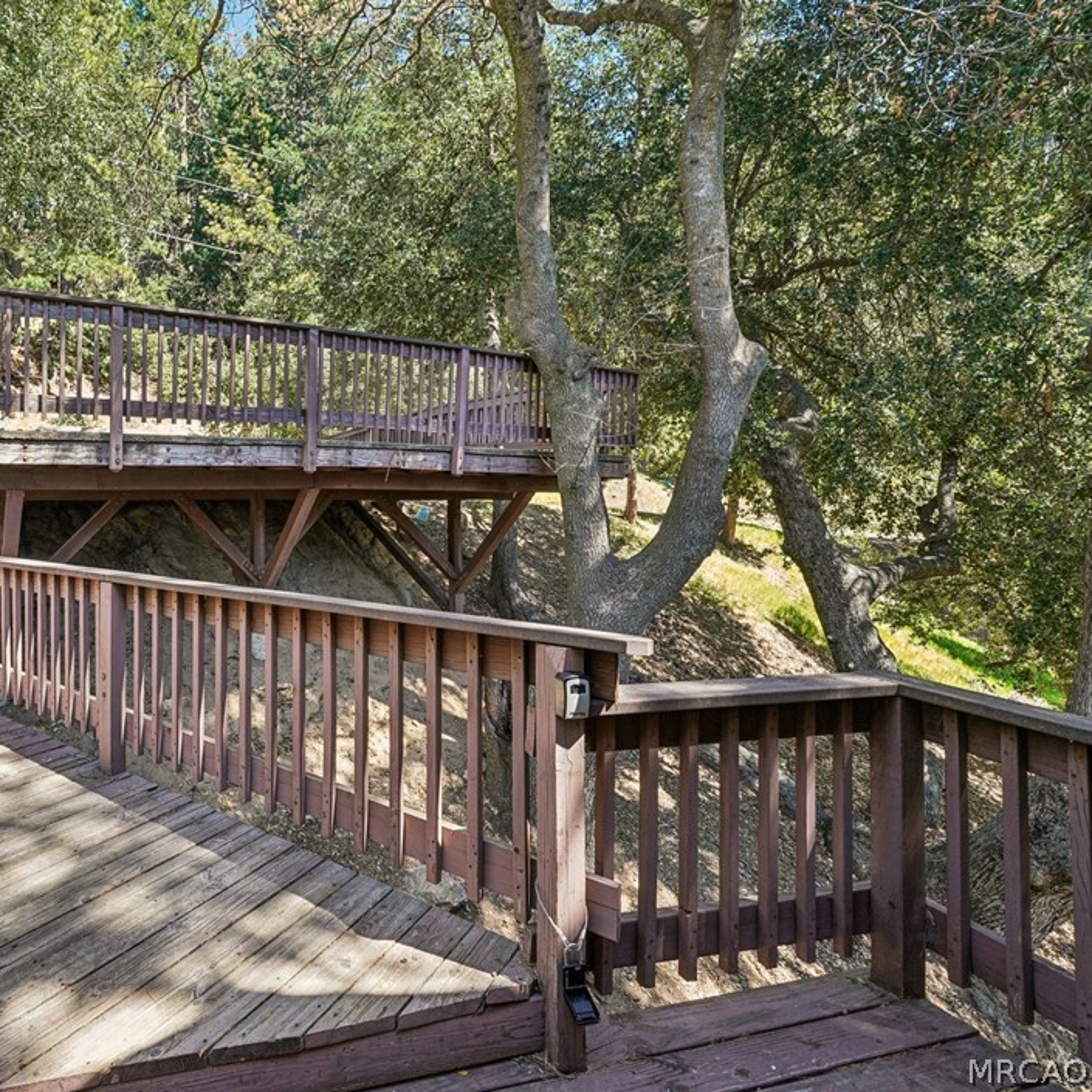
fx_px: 607
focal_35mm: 17
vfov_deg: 84.0
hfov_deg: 78.0
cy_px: 537
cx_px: 279
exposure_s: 1/30
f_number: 9
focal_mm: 13
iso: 250
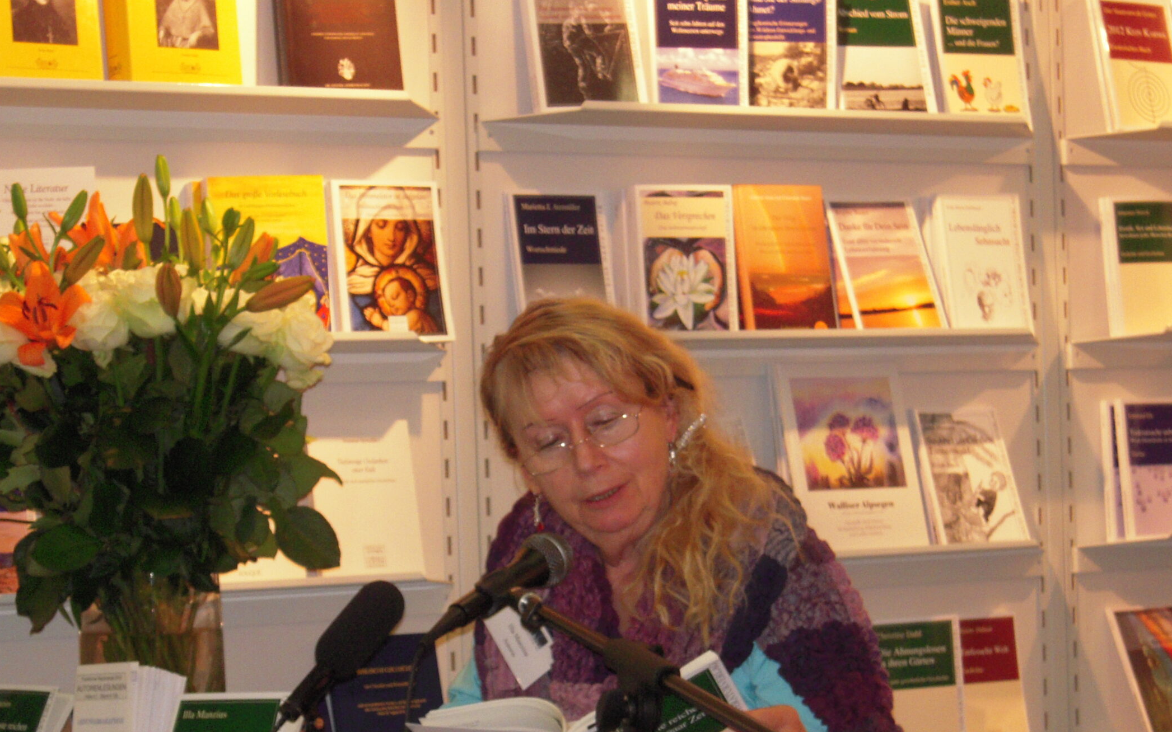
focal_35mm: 105
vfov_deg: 12.4
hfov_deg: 19.8
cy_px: 494
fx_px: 3354
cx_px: 548
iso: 400
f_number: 4.7
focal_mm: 14.5
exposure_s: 1/30
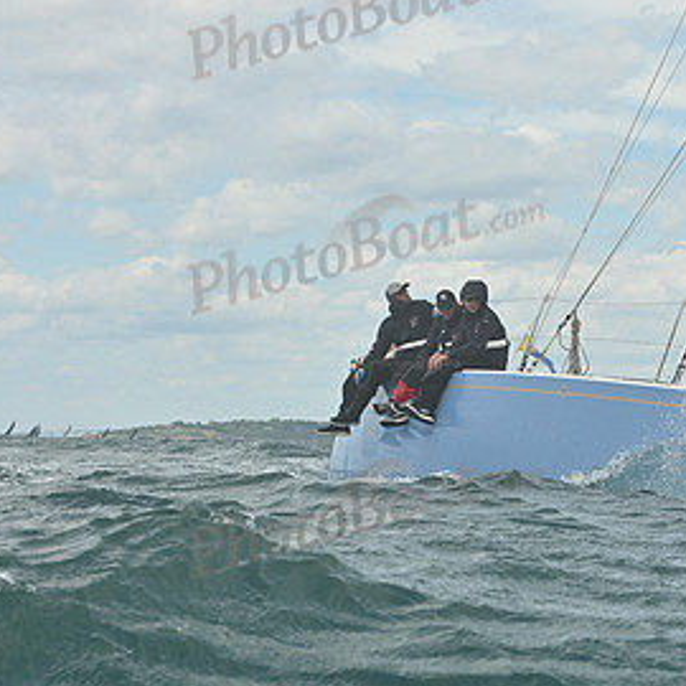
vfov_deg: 13.6
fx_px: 2870
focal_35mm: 128
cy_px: 344
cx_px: 678
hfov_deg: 13.5
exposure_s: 1/1250
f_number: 8
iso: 320
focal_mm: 70
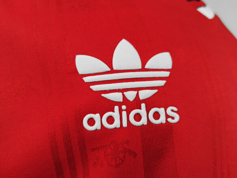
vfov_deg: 53.1
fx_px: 178
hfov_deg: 67.3
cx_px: 118
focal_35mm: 26
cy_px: 89
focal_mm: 5.58
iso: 100
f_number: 1.8
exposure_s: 1/100
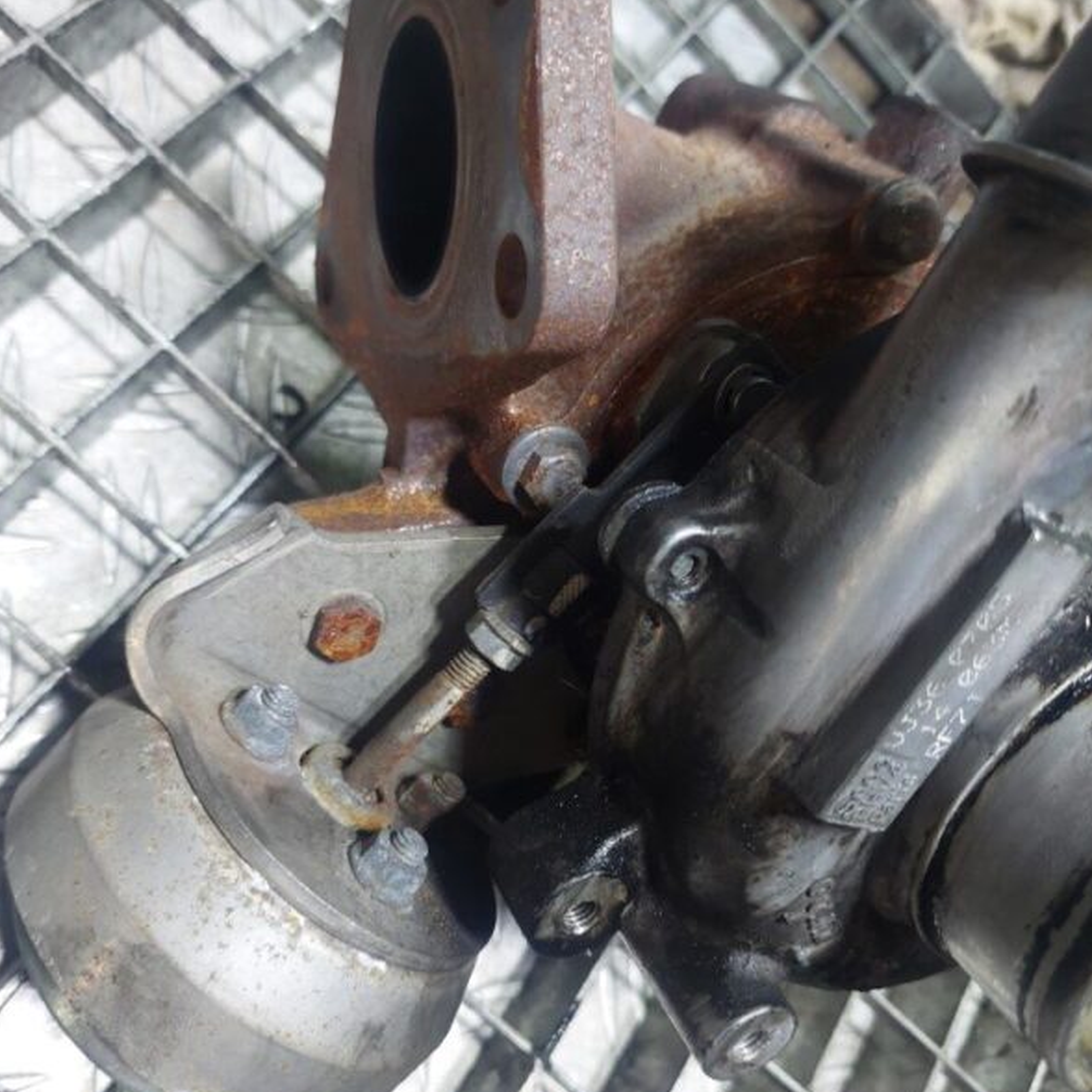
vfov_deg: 54.0
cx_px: 541
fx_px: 1071
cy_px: 586
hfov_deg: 54.0
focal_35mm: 30
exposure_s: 1/50
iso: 320
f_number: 1.8
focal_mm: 5.23
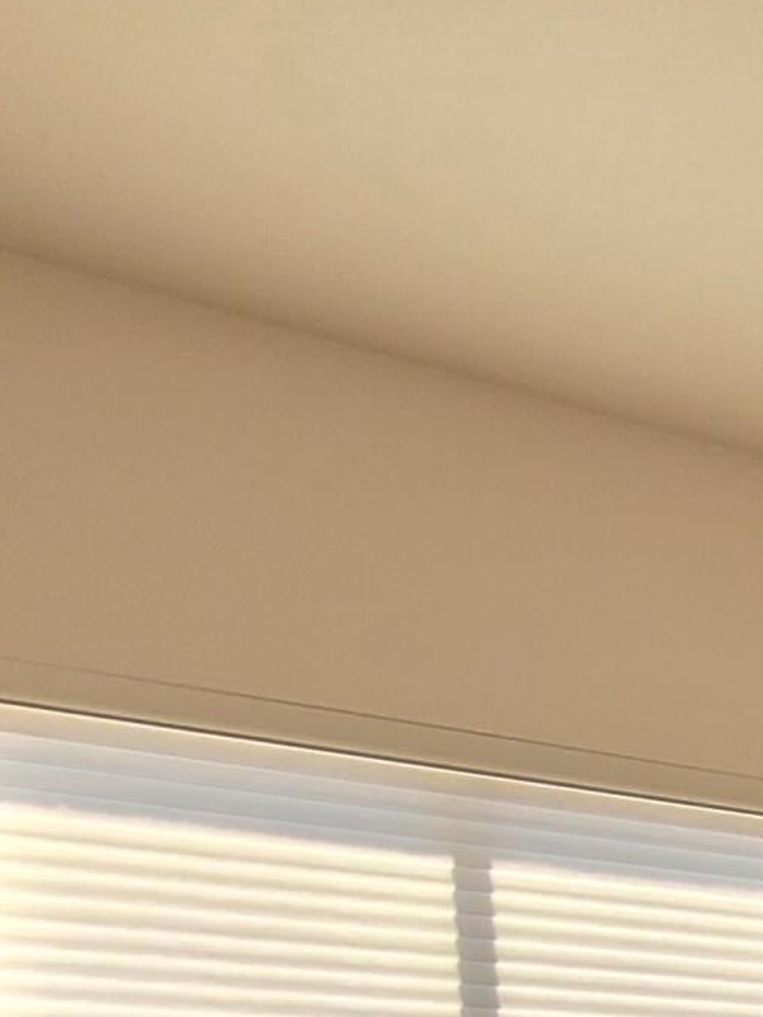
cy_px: 1468
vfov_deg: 25.9
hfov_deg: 23.6
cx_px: 851
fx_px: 1705
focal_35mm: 58
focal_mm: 2.2
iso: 125
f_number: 2.2
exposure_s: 1/120
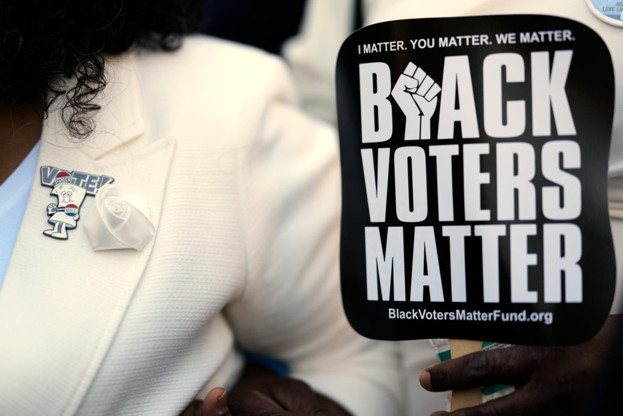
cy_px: 208
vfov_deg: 16.1
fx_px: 1471
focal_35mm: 85
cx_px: 312
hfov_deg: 23.9
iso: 160
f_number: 1.4
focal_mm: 85
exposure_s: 1/2000
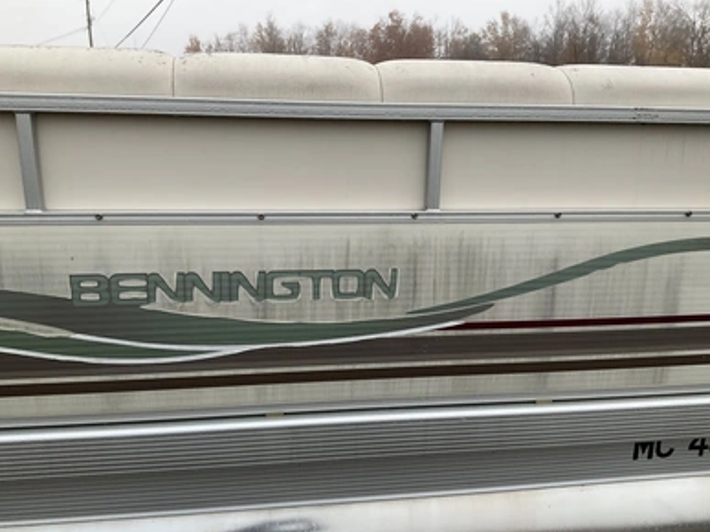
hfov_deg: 60.0
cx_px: 352
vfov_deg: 46.8
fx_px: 615
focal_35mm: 30
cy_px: 262
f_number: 1.8
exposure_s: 1/140
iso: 20
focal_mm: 3
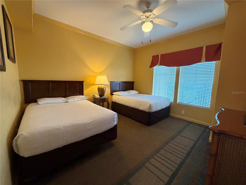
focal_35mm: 14
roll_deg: -1.6
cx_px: 123
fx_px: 99
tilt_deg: -6.5
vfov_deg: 85.7
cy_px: 92
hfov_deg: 102.1
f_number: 2.2
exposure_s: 1/60
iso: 400
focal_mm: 2.22
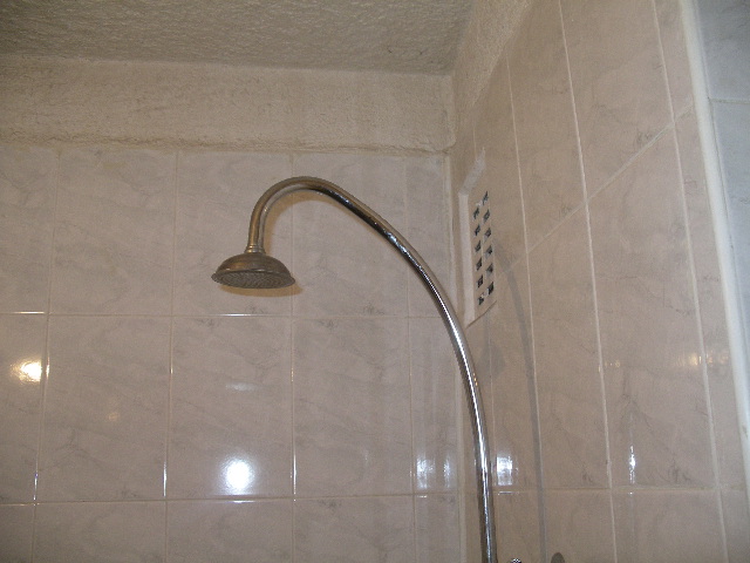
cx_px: 375
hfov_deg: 50.1
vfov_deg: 38.7
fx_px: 802
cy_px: 282
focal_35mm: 37
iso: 200
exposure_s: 1/40
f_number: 2.8
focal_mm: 7.8
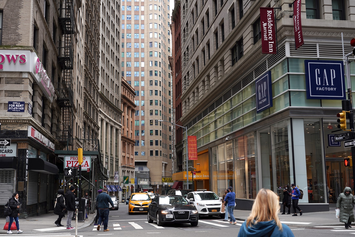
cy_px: 131
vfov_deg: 35.0
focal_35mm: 38
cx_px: 146
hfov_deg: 50.4
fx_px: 375
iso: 100
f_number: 4.5
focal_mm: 32
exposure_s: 1/100
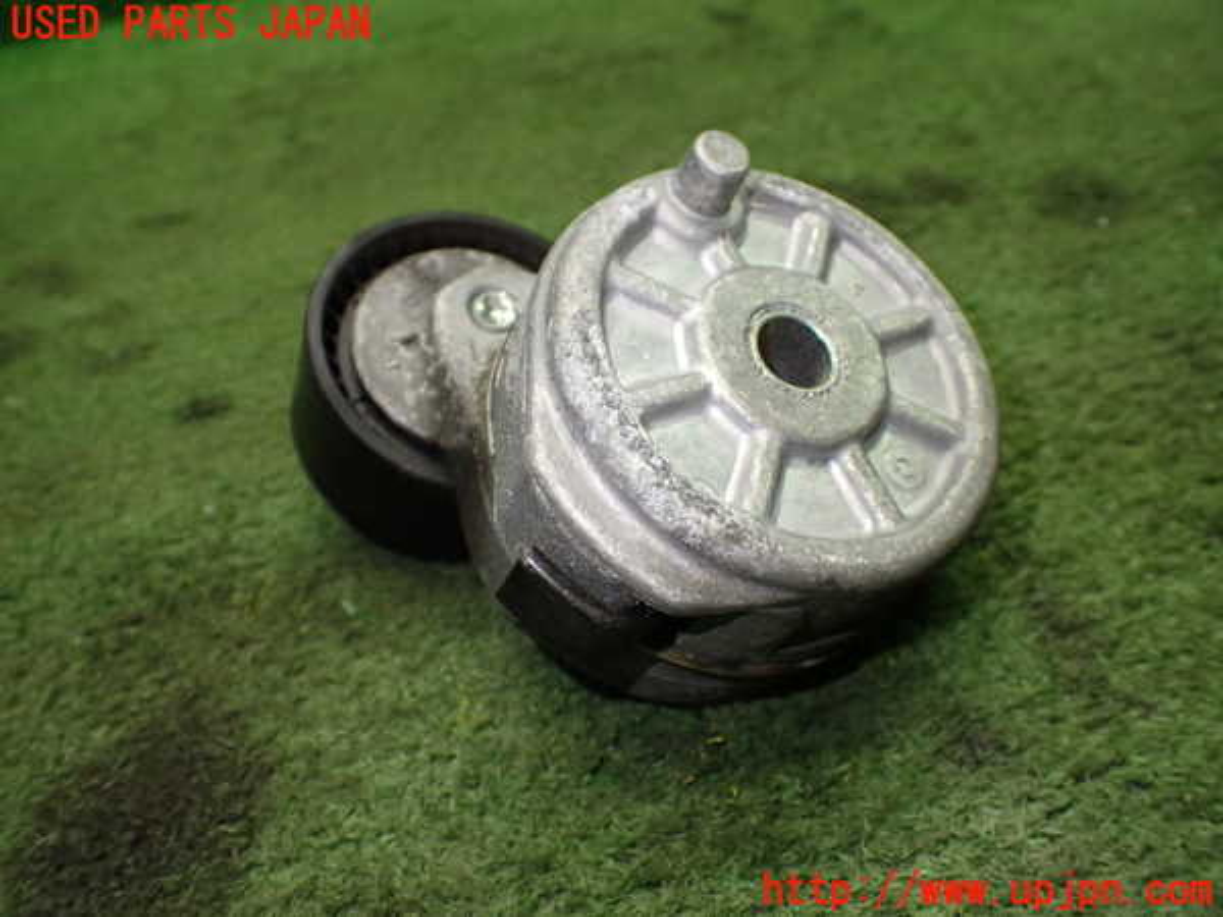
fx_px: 1060
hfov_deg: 60.0
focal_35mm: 30
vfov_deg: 46.8
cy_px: 458
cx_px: 612
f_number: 2.3
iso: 400
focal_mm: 5.4
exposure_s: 1/125
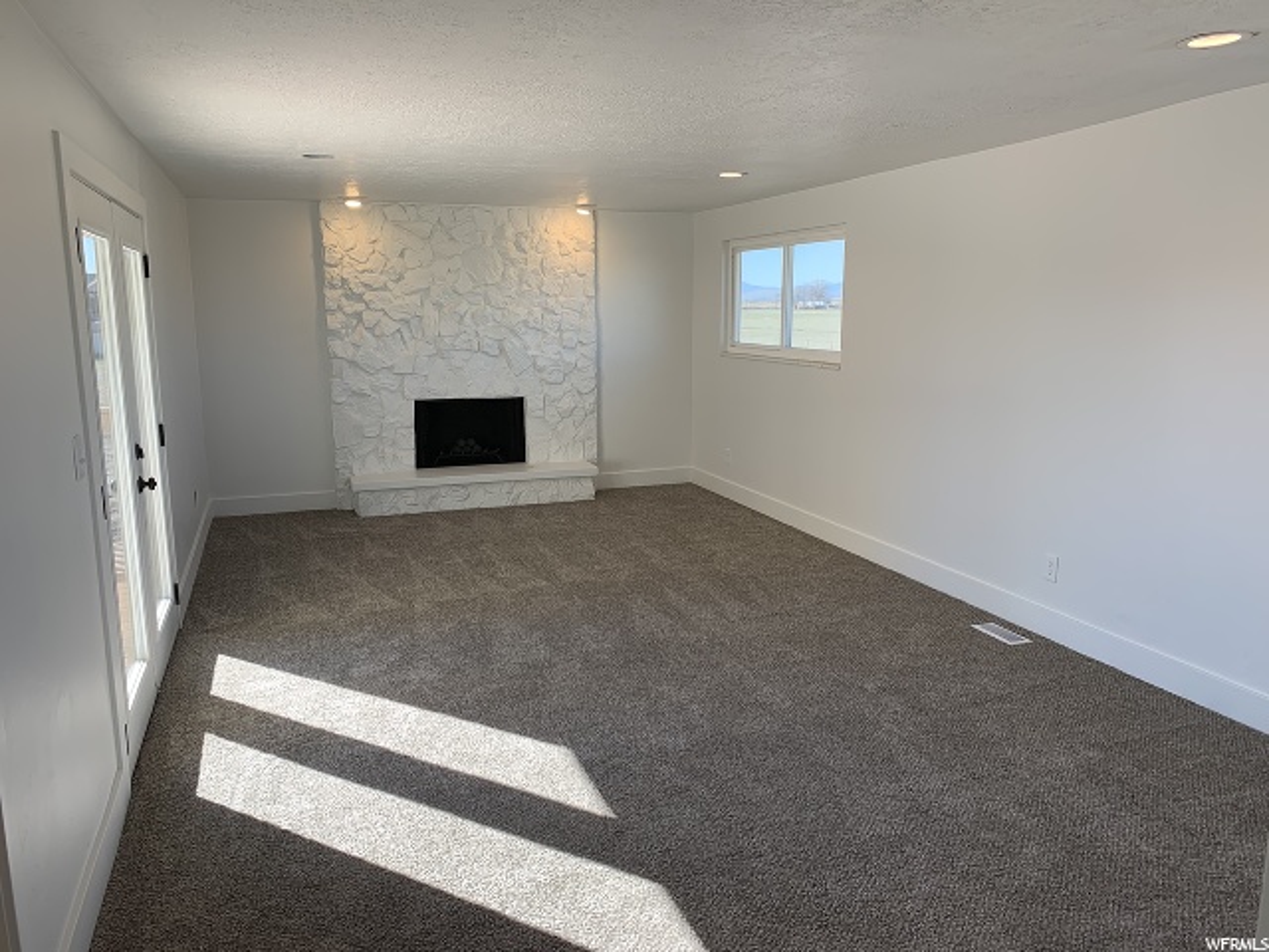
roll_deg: +0.4
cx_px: 634
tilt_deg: -9.4
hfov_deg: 67.3
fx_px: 953
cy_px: 476
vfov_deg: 53.1
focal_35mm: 26
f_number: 1.8
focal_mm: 4.25
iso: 25
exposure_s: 1/161
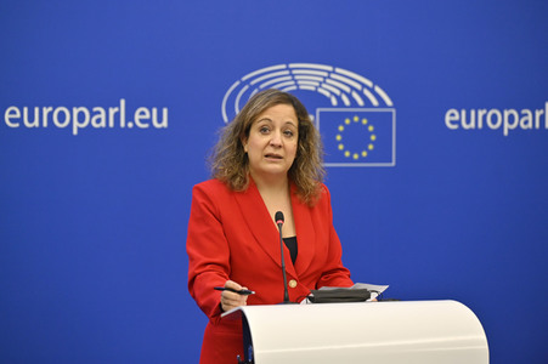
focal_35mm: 122
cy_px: 182
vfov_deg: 11.2
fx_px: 1856
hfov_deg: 16.8
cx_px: 274
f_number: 2.8
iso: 1600
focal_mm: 122
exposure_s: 1/500
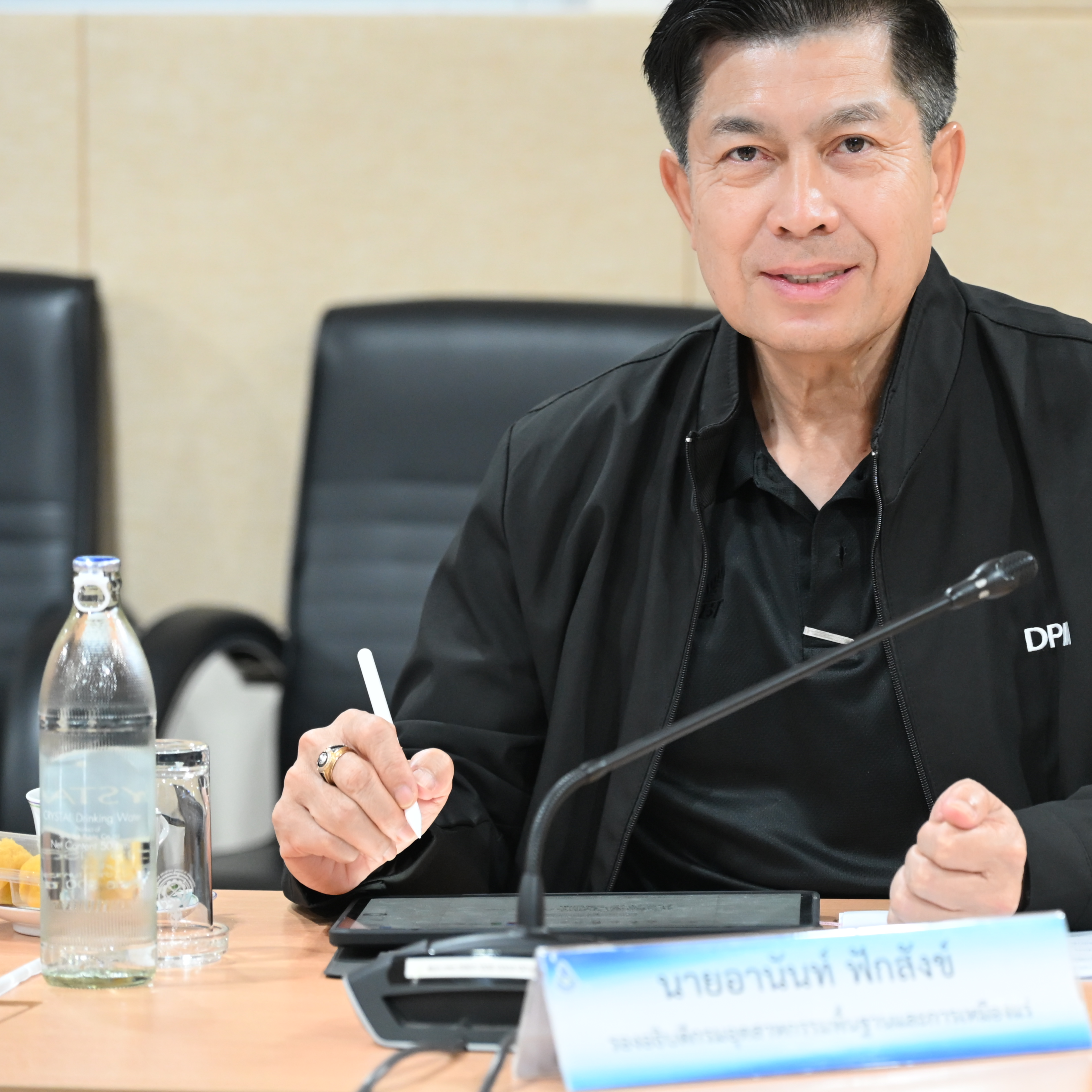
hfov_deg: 9.2
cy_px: 471
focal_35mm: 189
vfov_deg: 9.3
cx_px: 783
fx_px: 6745
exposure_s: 1/60
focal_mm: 120
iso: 3200
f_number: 4
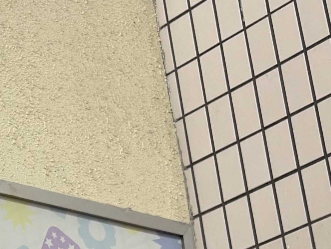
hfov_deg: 12.5
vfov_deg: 10.6
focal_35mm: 134
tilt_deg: +16.2
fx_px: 1281
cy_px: 395
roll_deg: +1.5
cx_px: -374
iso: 64
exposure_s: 1/121
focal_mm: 5.96
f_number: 1.6
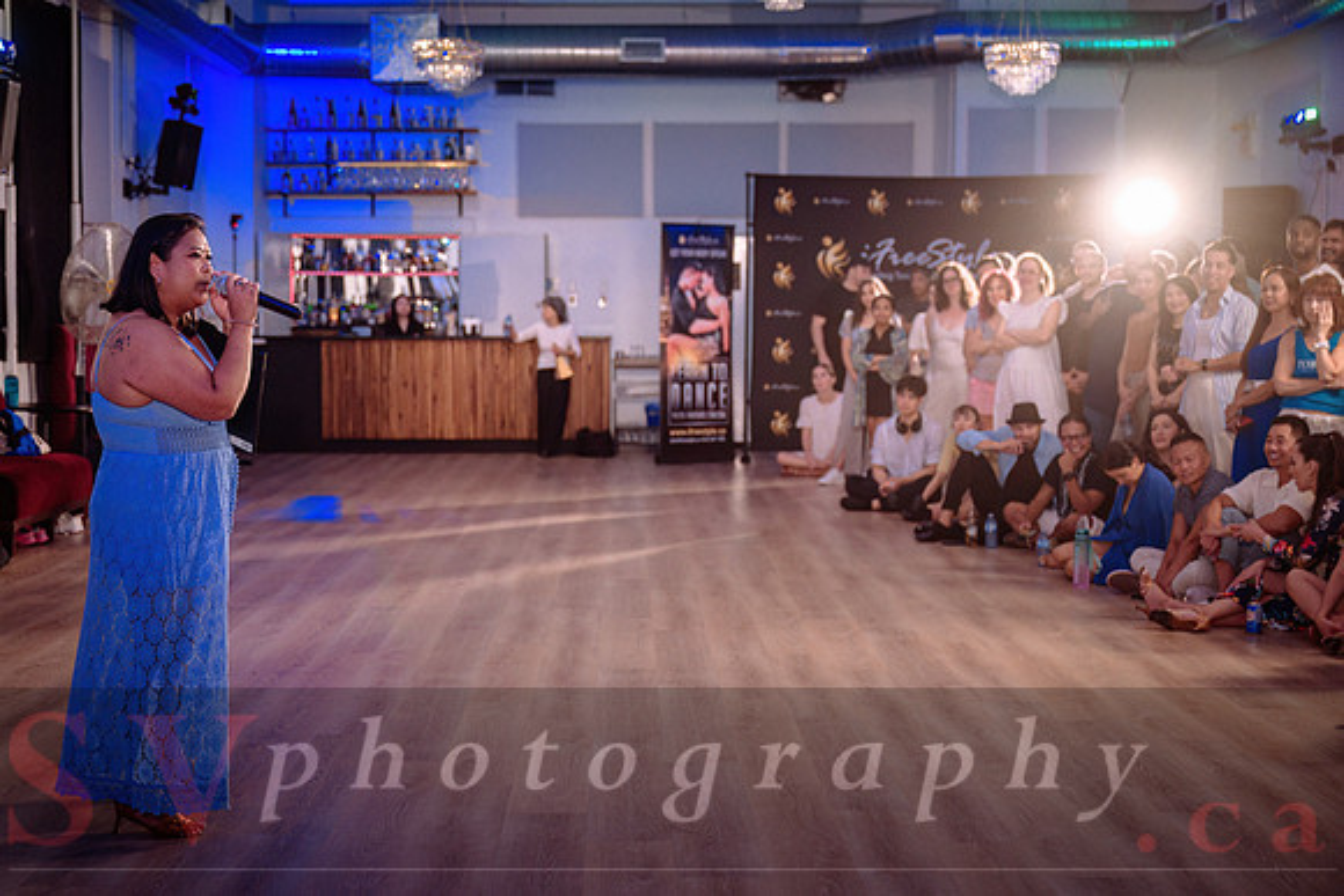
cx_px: 605
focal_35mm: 52
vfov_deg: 26.2
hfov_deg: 38.4
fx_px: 1927
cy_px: 476
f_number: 2.8
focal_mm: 46
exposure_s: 1/250
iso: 1600
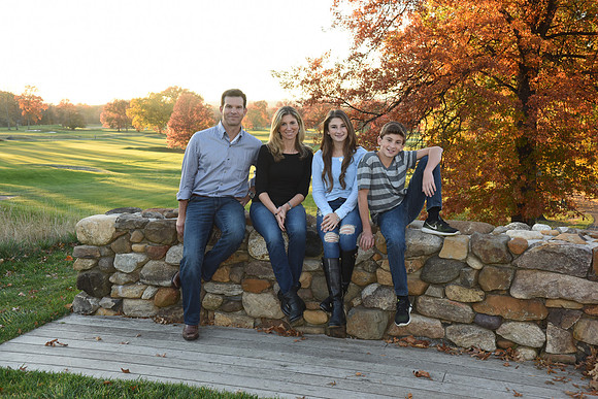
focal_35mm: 40
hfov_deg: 48.4
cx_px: 299
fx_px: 665
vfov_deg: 33.4
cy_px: 200
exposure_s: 1/80
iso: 640
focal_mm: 40
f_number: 9
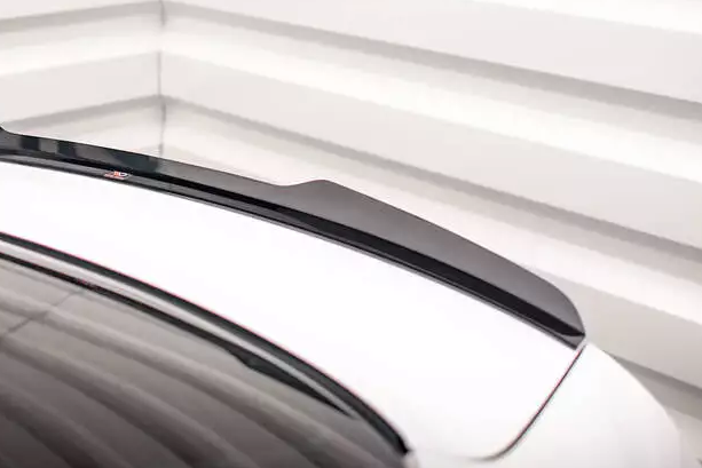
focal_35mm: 62
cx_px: 184
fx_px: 1209
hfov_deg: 31.8
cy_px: 126
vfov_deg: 21.8
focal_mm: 35
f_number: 2.5
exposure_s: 1/125
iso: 1000
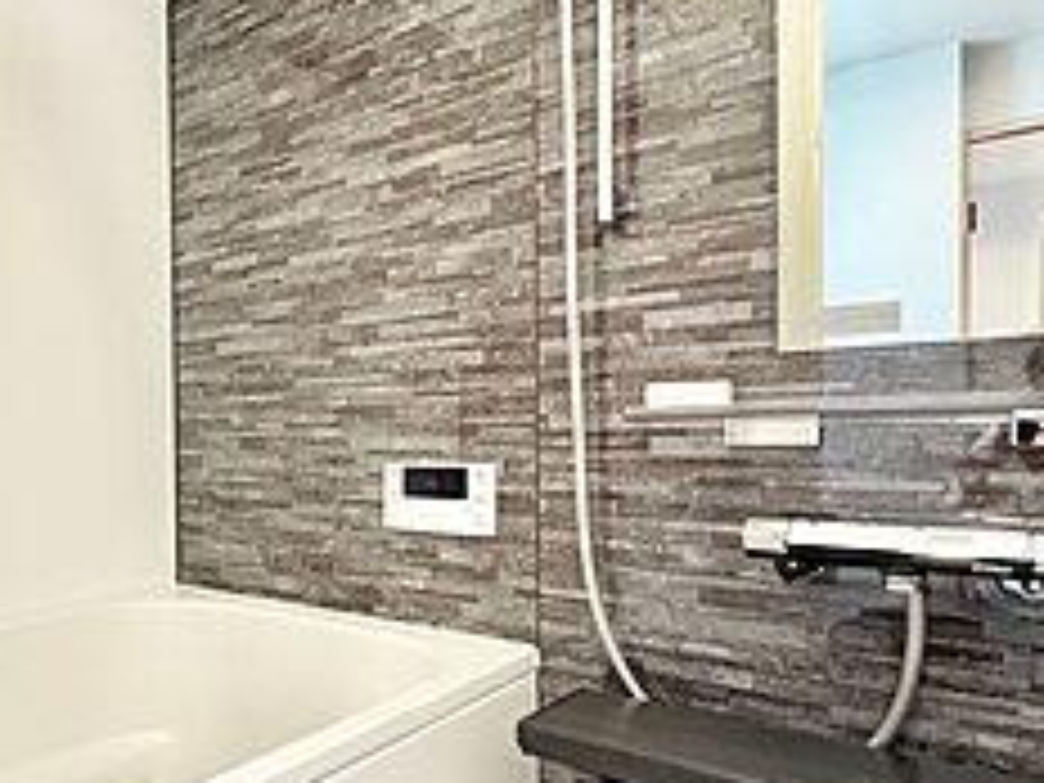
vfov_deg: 51.1
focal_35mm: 27
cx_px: 216
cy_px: 454
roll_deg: +1.2
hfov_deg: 60.3
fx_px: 814
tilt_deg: -1.6
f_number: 2.2
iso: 400
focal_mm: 2.22
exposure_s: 1/50
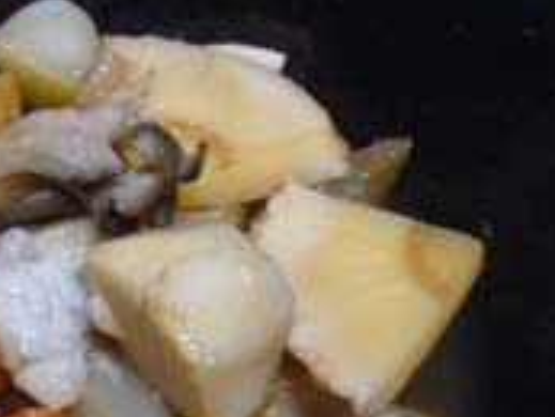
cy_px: 287
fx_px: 1139
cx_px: 109
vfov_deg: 20.7
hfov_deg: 26.8
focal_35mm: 71
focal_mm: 5.8
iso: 200
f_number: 2.8
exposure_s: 1/8
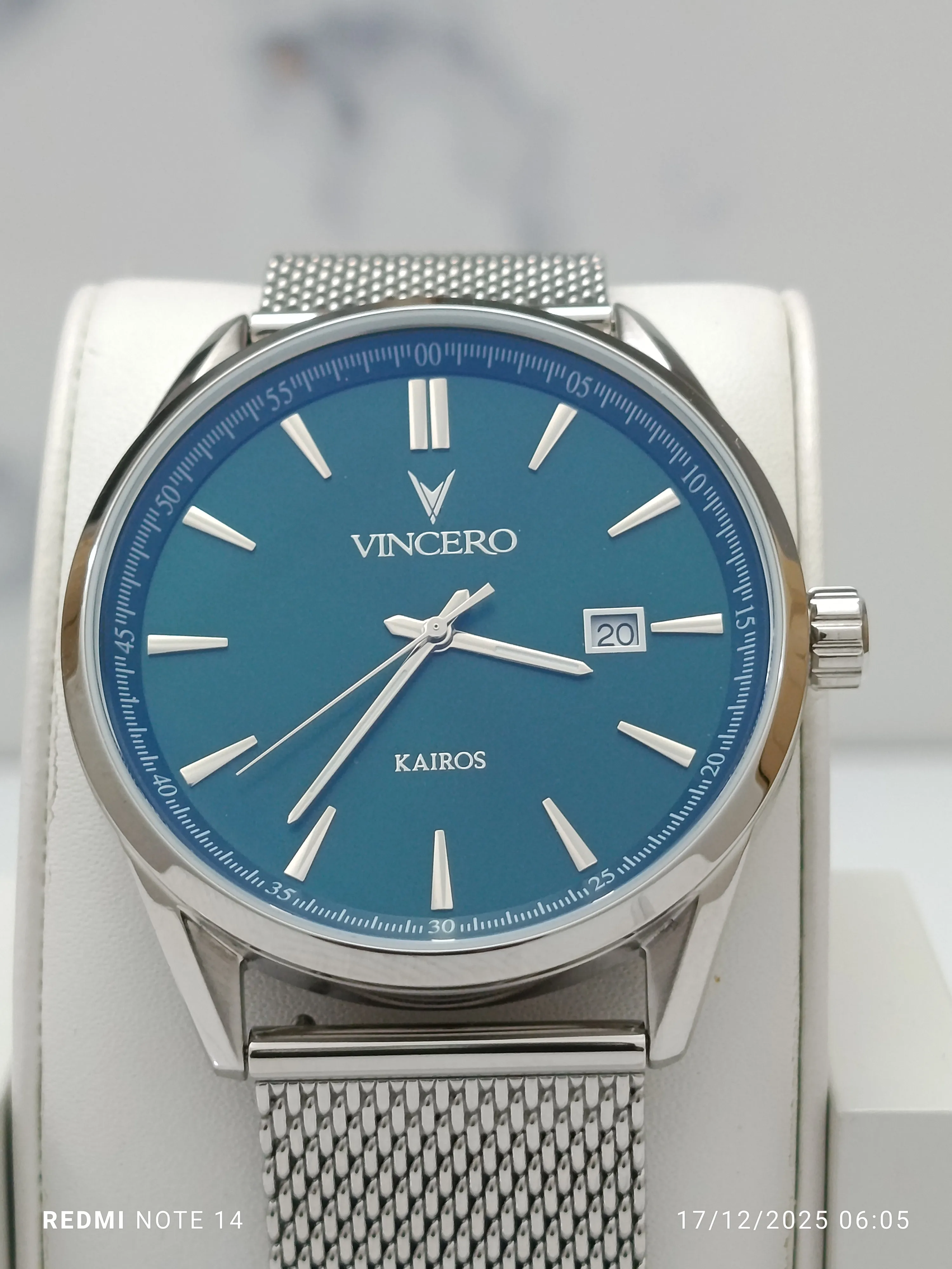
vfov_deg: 23.6
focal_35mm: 83
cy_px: 634
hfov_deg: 17.8
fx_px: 3044
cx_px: 476
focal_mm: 5.24
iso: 412
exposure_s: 1/100
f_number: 1.7
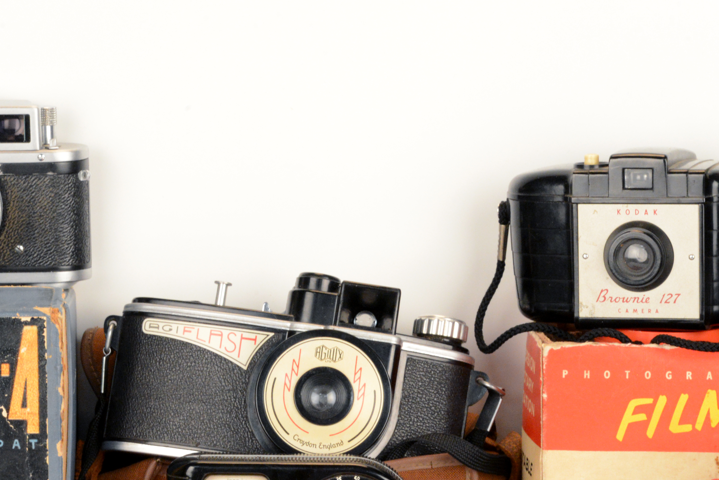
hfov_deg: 10.0
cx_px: 331
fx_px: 4114
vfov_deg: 6.6
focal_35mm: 206
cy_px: 461
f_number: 16
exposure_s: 1/13
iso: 3200
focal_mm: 105
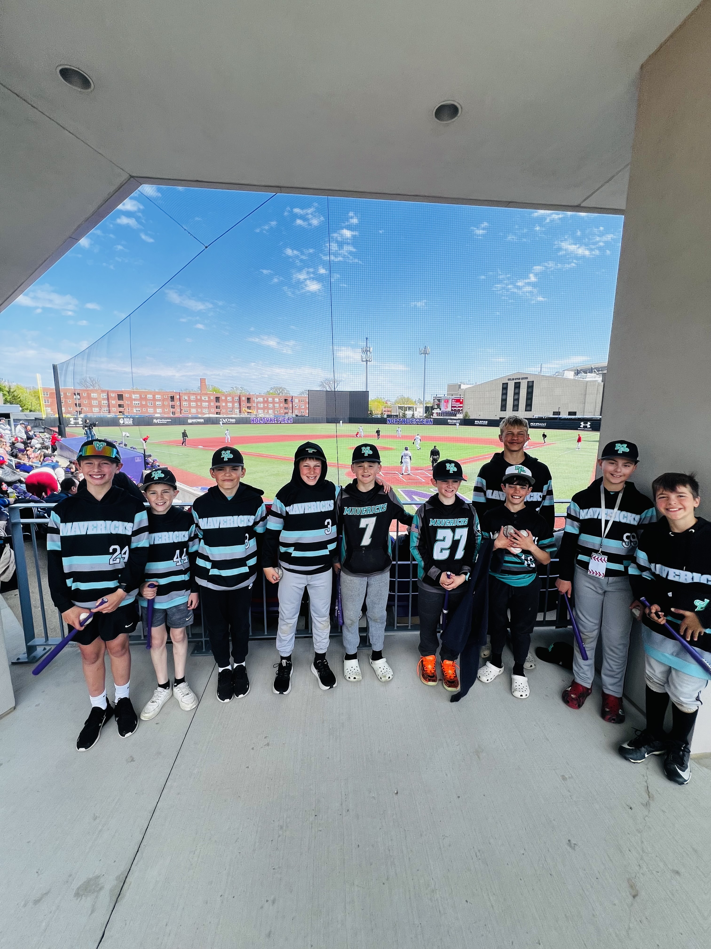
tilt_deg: -11.0
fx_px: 356
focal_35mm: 13
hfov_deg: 89.9
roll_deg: +1.6
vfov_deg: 106.2
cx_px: 356
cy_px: 474
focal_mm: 1.57
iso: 32
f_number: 1.8
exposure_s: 1/723
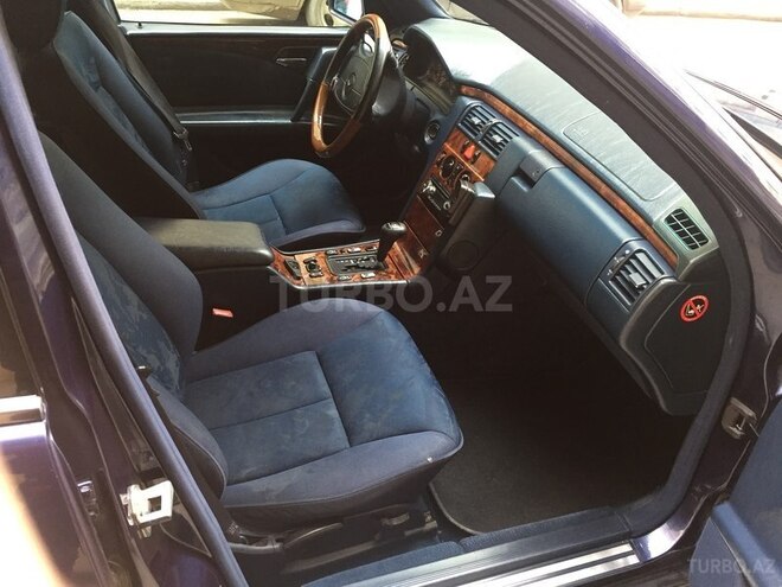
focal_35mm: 29
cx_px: 391
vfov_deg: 48.2
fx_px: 655
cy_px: 294
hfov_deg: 61.7
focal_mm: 4.15
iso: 160
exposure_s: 1/33
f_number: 2.2
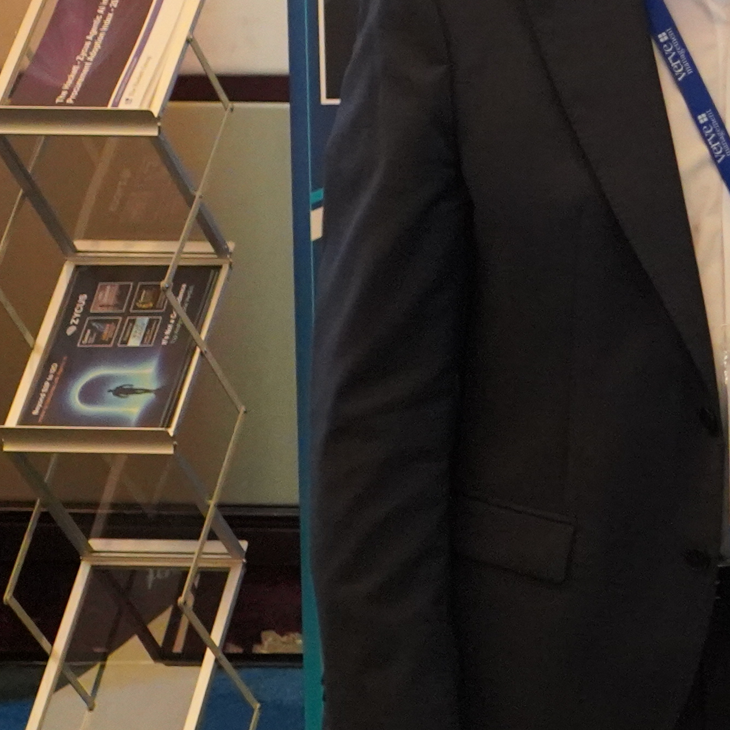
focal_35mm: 118
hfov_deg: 13.4
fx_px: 2815
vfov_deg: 14.7
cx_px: 1267
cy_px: 208
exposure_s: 1/160
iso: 8000
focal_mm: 31
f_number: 4
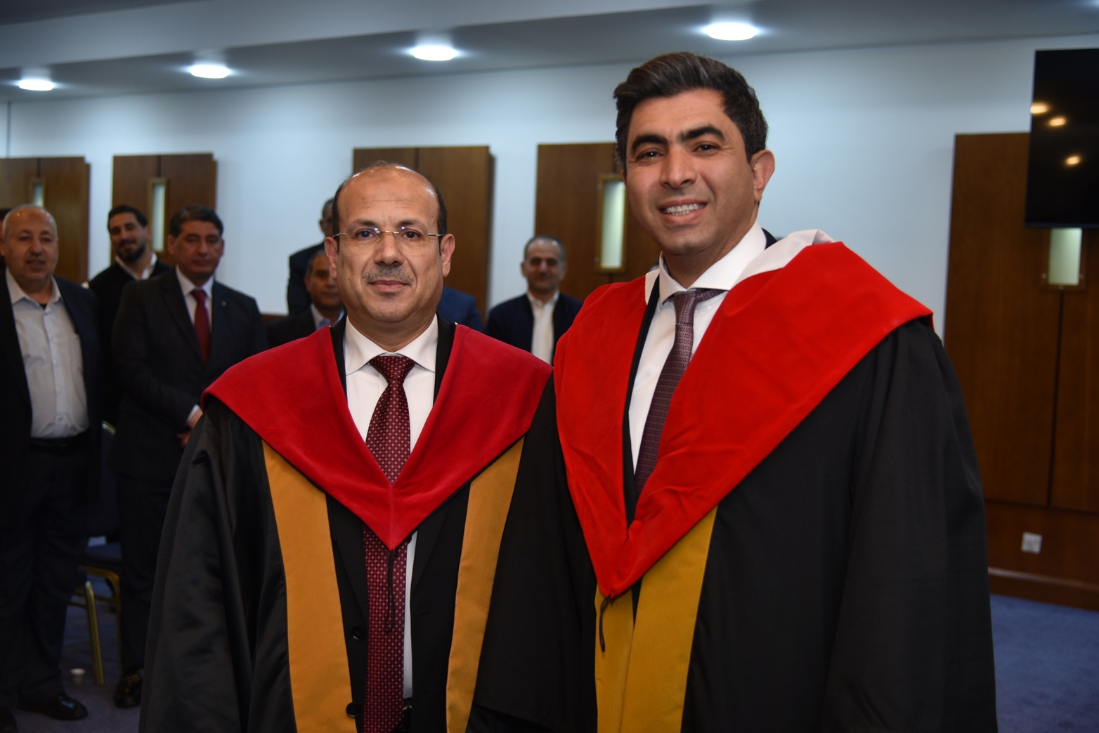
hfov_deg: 42.7
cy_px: 366
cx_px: 550
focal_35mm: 46
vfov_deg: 29.3
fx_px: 1405
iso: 400
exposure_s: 1/160
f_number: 4
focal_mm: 46
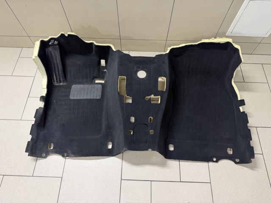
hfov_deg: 71.6
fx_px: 188
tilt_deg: -61.8
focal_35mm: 24
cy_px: 102
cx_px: 136
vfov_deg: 56.8
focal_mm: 6.76
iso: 125
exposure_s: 1/50
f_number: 1.78
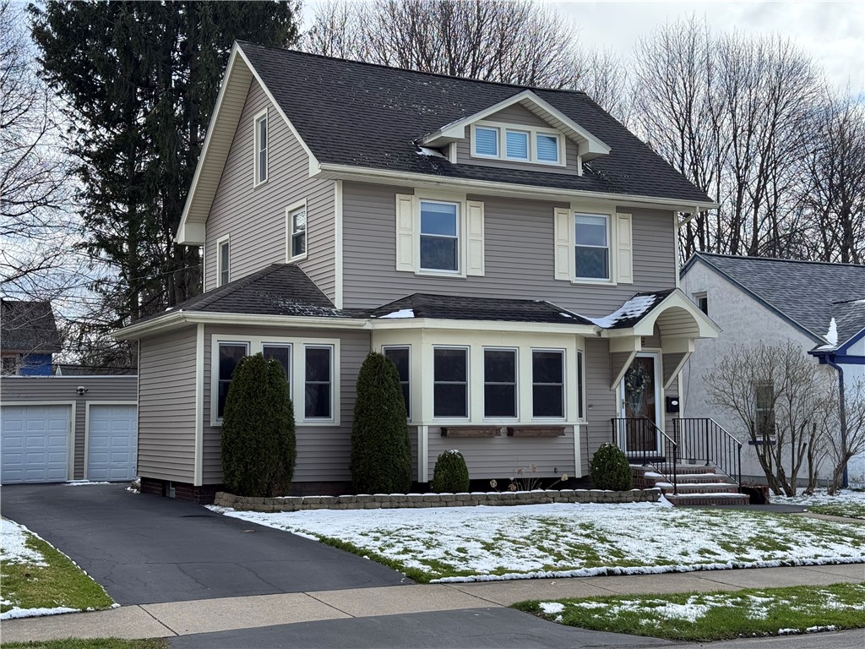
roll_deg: +0.3
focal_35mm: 48
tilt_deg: +3.7
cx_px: 432
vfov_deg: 30.3
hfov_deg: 39.7
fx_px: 1199
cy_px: 324
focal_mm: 6.76
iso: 64
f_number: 1.78
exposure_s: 1/1980
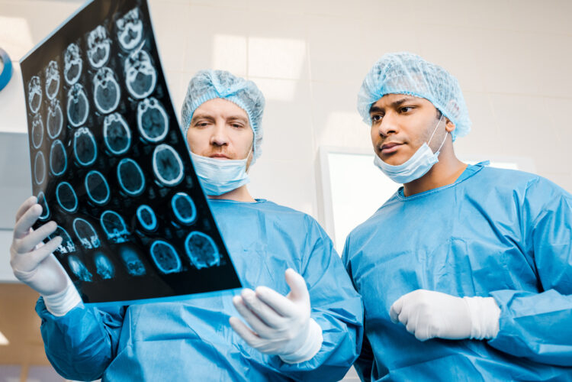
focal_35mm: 35
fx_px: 556
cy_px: 191
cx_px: 286
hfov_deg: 54.4
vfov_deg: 37.9
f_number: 3.5
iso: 320
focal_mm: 35
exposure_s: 1/200
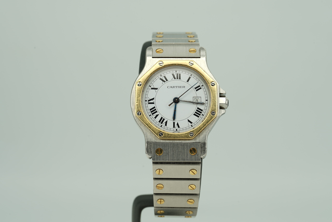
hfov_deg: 19.5
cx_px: 166
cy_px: 111
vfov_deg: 13.0
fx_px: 968
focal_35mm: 105
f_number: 11
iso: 80
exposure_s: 1/5
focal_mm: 105
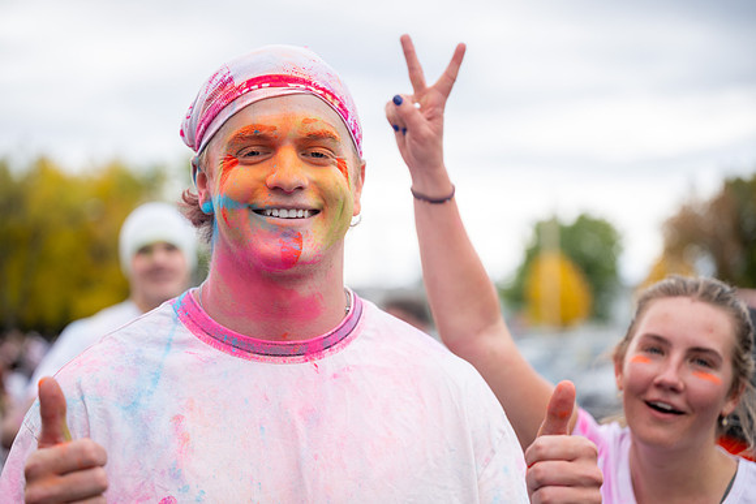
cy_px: 252
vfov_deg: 19.5
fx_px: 1470
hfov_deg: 28.8
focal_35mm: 70
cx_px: 378
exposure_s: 1/1000
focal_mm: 70
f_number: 2.8
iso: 250
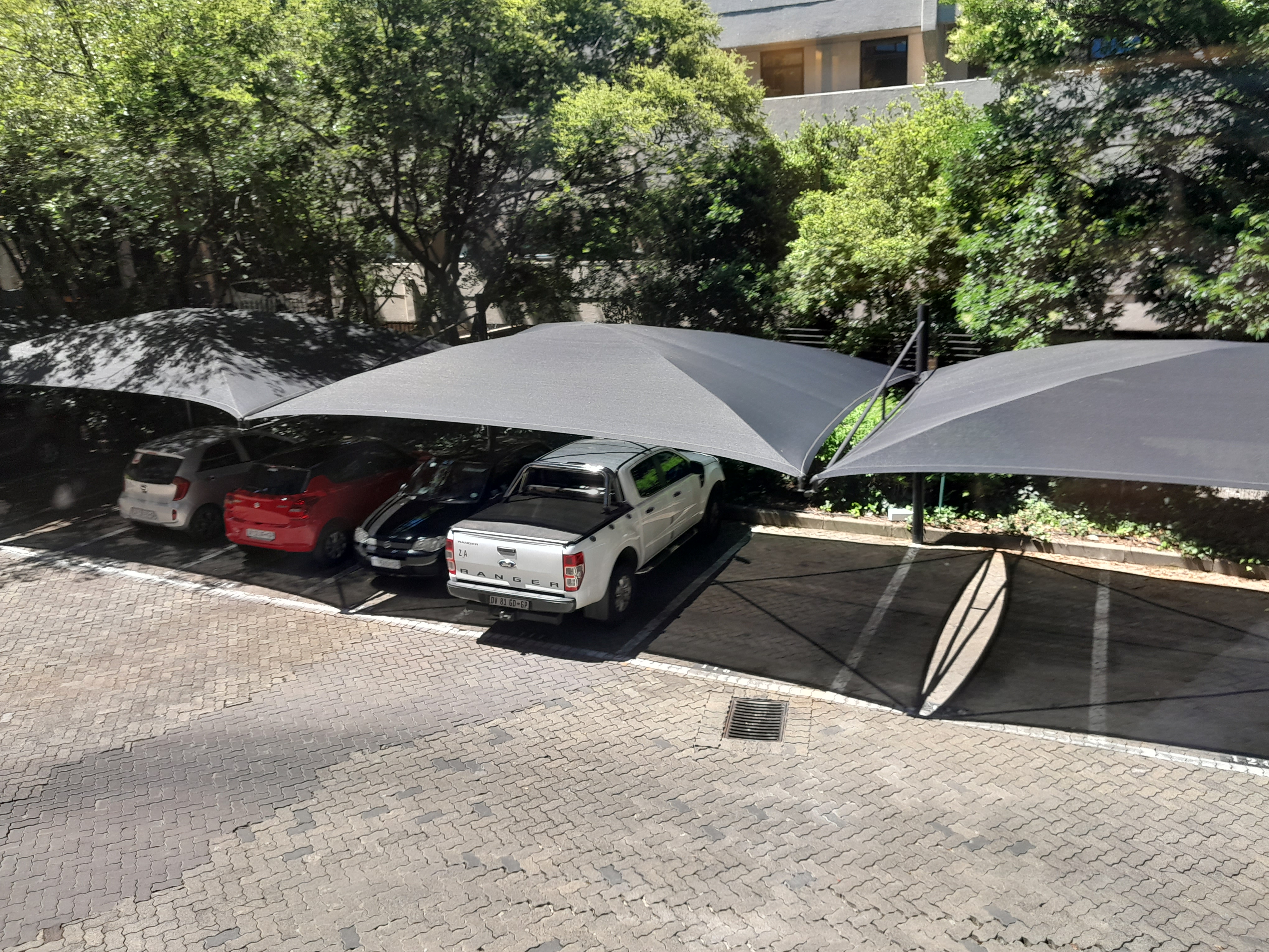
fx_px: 990
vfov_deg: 51.4
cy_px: 476
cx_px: 634
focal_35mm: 27
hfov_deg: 65.3
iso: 40
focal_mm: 4
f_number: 1.8
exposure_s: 1/50
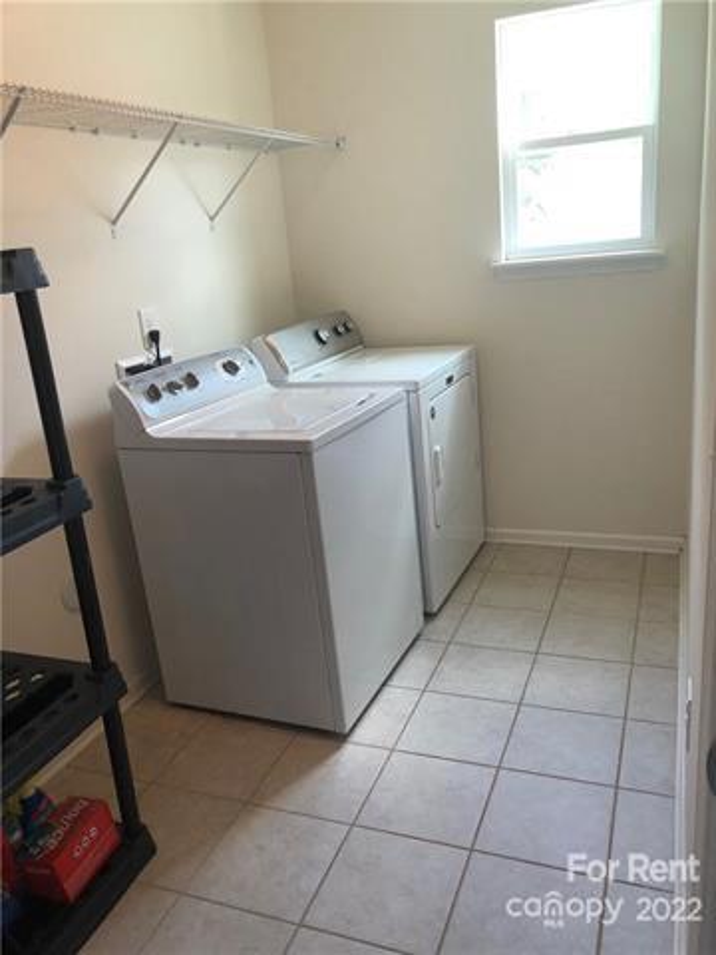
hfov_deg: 49.7
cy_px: 478
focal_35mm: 28
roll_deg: +5.5
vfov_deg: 63.4
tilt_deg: -16.3
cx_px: 358
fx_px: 772
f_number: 1.8
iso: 40
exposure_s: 1/30
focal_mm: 3.99
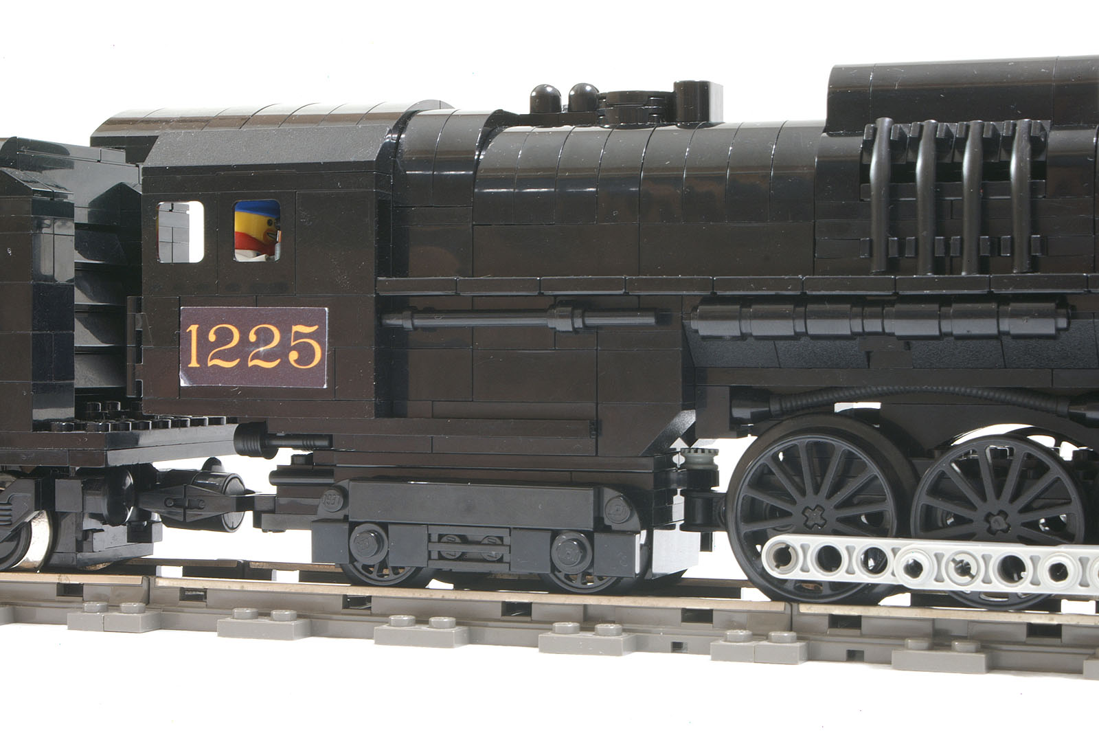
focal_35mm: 75
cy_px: 366
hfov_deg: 27.0
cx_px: 550
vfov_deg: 18.2
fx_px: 2288
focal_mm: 50
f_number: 25
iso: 100
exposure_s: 15
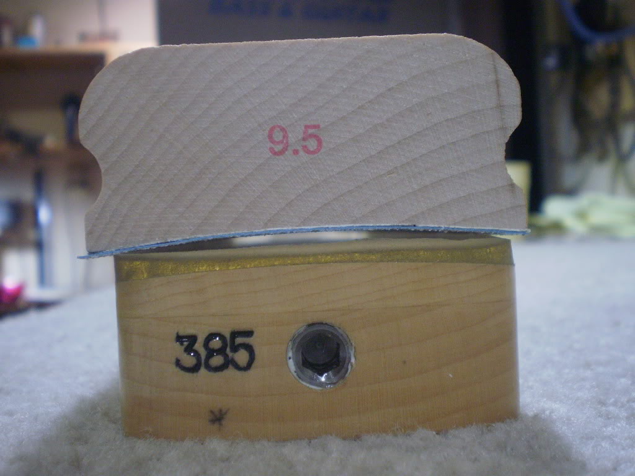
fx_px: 770
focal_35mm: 42
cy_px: 238
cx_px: 318
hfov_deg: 44.8
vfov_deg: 34.3
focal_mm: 7.4
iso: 400
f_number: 3.5
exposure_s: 1/40
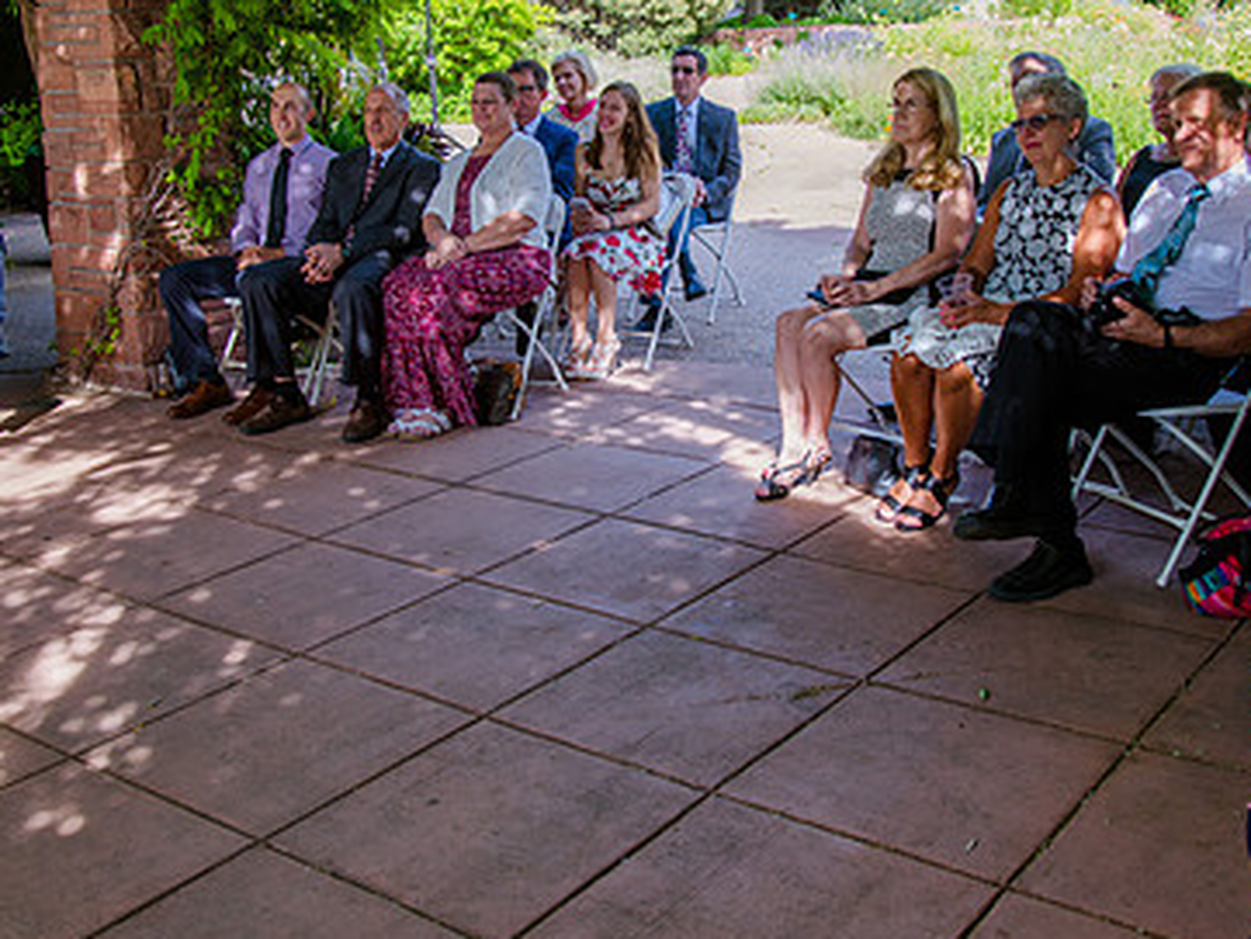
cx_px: 659
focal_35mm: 38
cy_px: 317
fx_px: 1374
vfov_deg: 37.4
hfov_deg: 48.9
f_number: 5
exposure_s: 1/125
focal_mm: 24
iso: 200
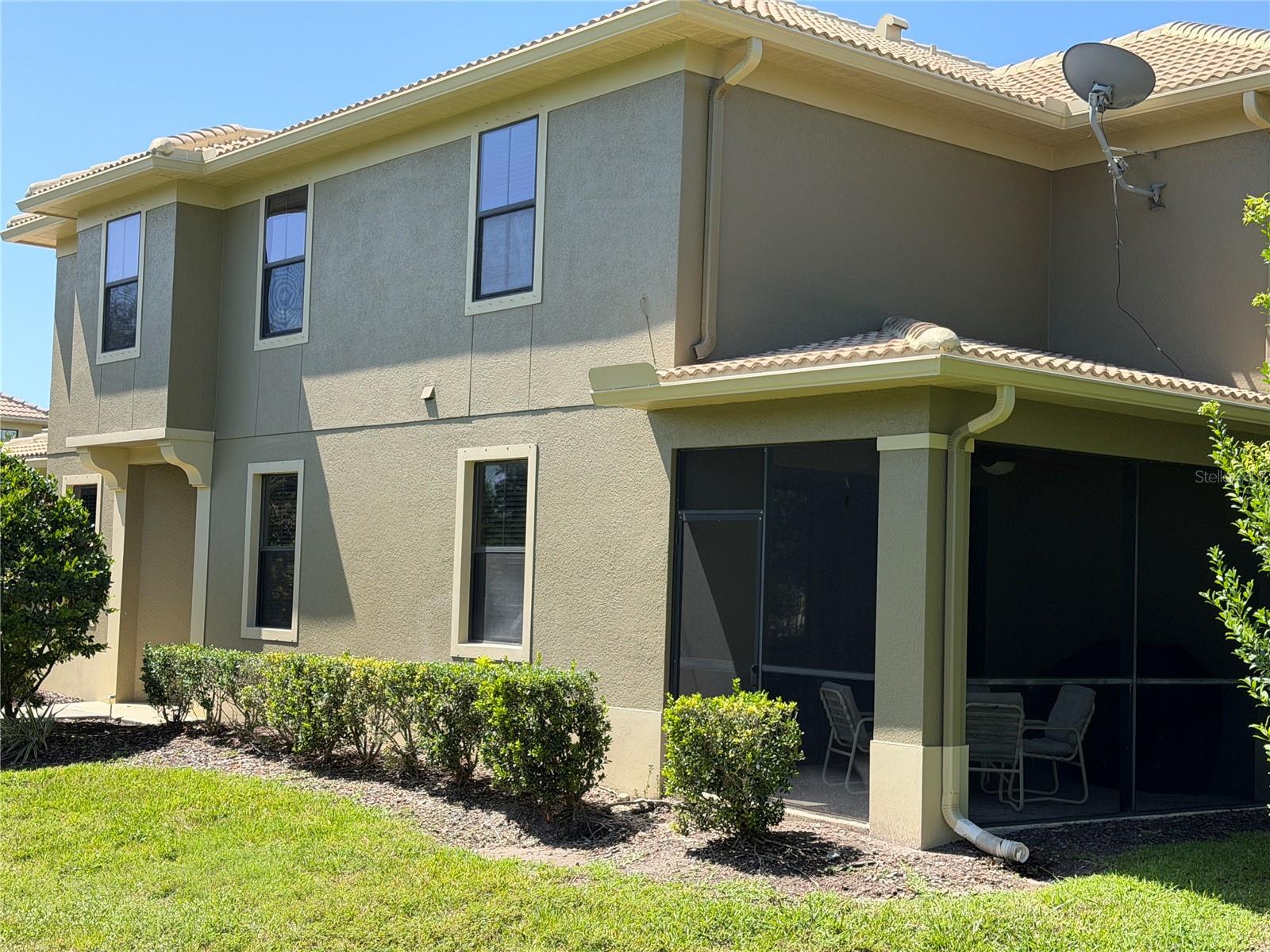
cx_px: 635
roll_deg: -1.4
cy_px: 476
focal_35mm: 48
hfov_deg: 39.7
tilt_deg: +2.6
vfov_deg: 30.3
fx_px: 1761
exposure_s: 1/2273
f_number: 1.78
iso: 80
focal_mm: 6.76
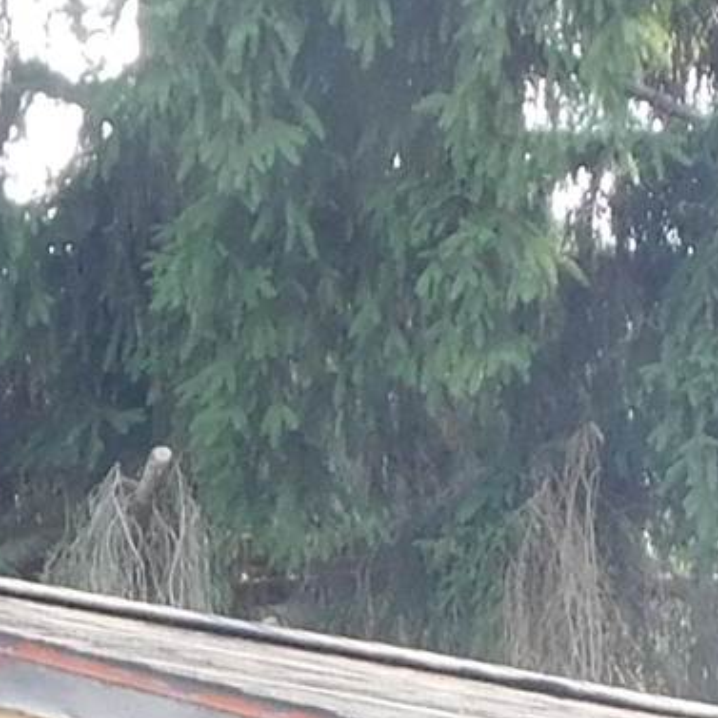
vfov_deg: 4.7
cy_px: 1426
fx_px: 8612
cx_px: 1067
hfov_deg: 4.7
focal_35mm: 367
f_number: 3.8
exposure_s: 1/100
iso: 125
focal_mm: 9
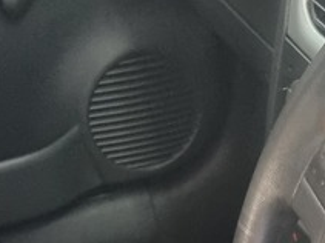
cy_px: 515
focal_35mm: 126
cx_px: 253
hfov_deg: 15.6
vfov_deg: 10.6
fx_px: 1182
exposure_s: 1/25
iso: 640
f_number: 1.8
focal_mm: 5.4
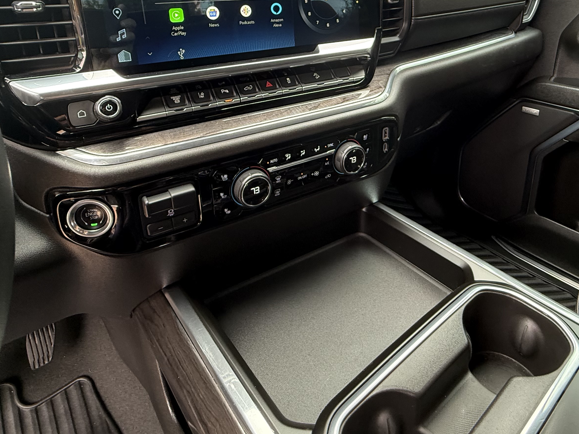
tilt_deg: -19.1
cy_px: 97
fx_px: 401
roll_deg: -1.8
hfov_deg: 71.5
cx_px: 313
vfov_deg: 53.6
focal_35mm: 24
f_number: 2.2
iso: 250
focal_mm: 2.22
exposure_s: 1/99
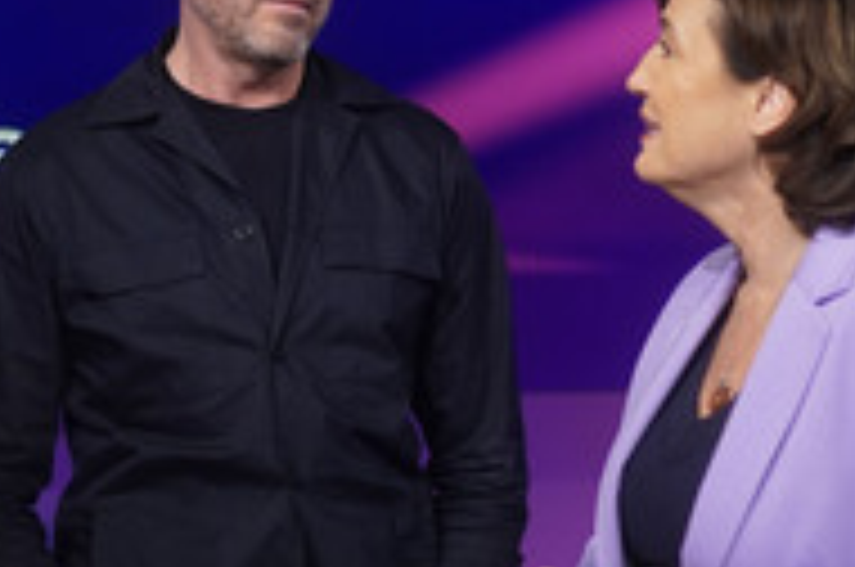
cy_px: 270
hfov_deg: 19.0
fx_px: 2537
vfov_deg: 12.8
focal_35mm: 107
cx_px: 259
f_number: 1.6
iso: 640
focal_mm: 30
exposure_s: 1/400
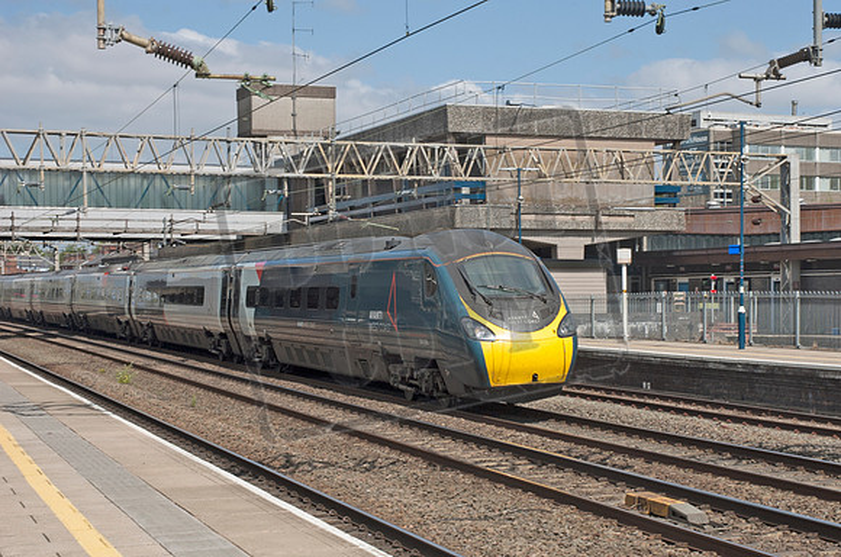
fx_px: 1224
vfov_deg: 25.6
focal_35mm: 52
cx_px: 420
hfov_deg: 37.9
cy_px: 278
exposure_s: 1/320
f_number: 9
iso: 200
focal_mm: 35
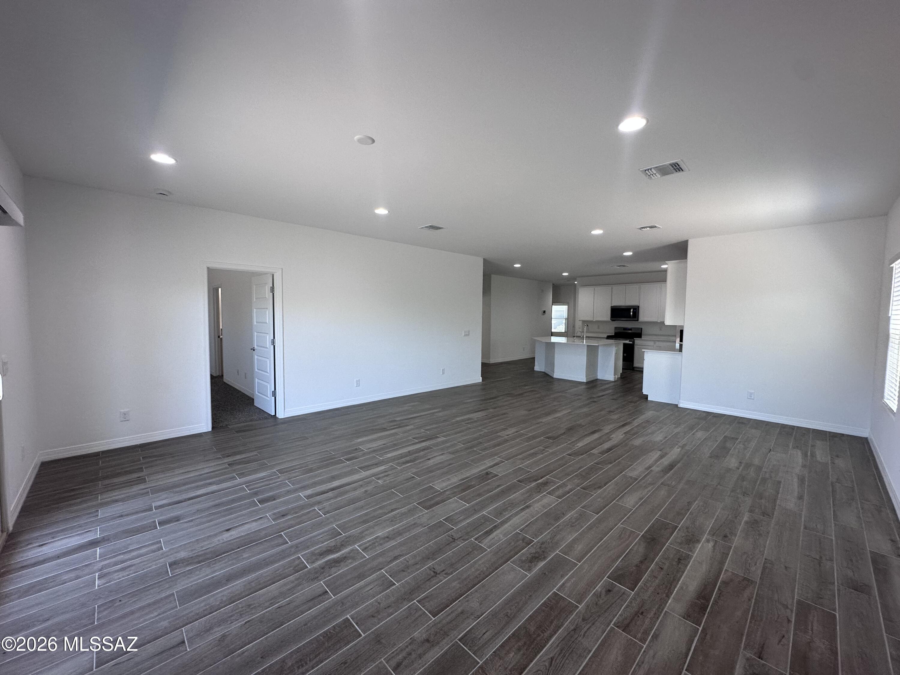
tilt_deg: -2.9
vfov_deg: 85.7
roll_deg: -0.3
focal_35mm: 14
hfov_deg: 102.1
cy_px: 338
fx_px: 364
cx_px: 450
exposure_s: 1/120
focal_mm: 2.22
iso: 125
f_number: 2.2
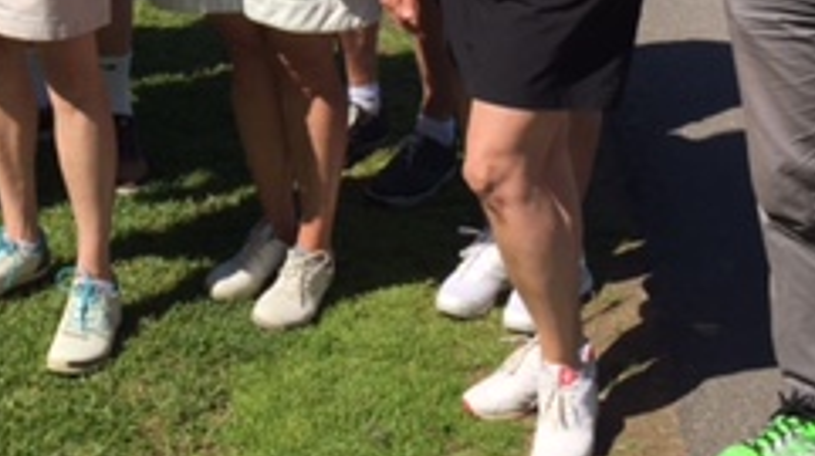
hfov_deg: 24.6
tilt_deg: -12.5
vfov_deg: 13.5
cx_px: 85
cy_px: -230
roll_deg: +1.6
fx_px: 1813
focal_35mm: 84
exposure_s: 1/2639
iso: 32
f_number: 2.2
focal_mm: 4.15
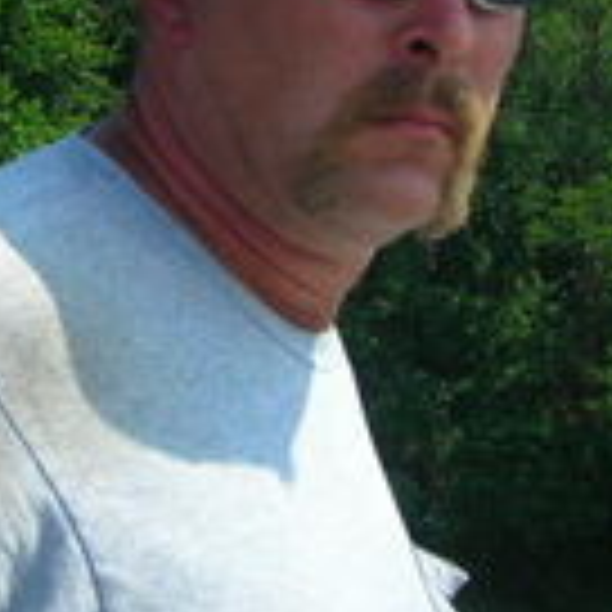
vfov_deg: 17.3
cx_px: 207
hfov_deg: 17.5
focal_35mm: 99
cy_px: 76
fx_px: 1980
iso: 50
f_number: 6.4
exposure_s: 1/143
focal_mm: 6.3
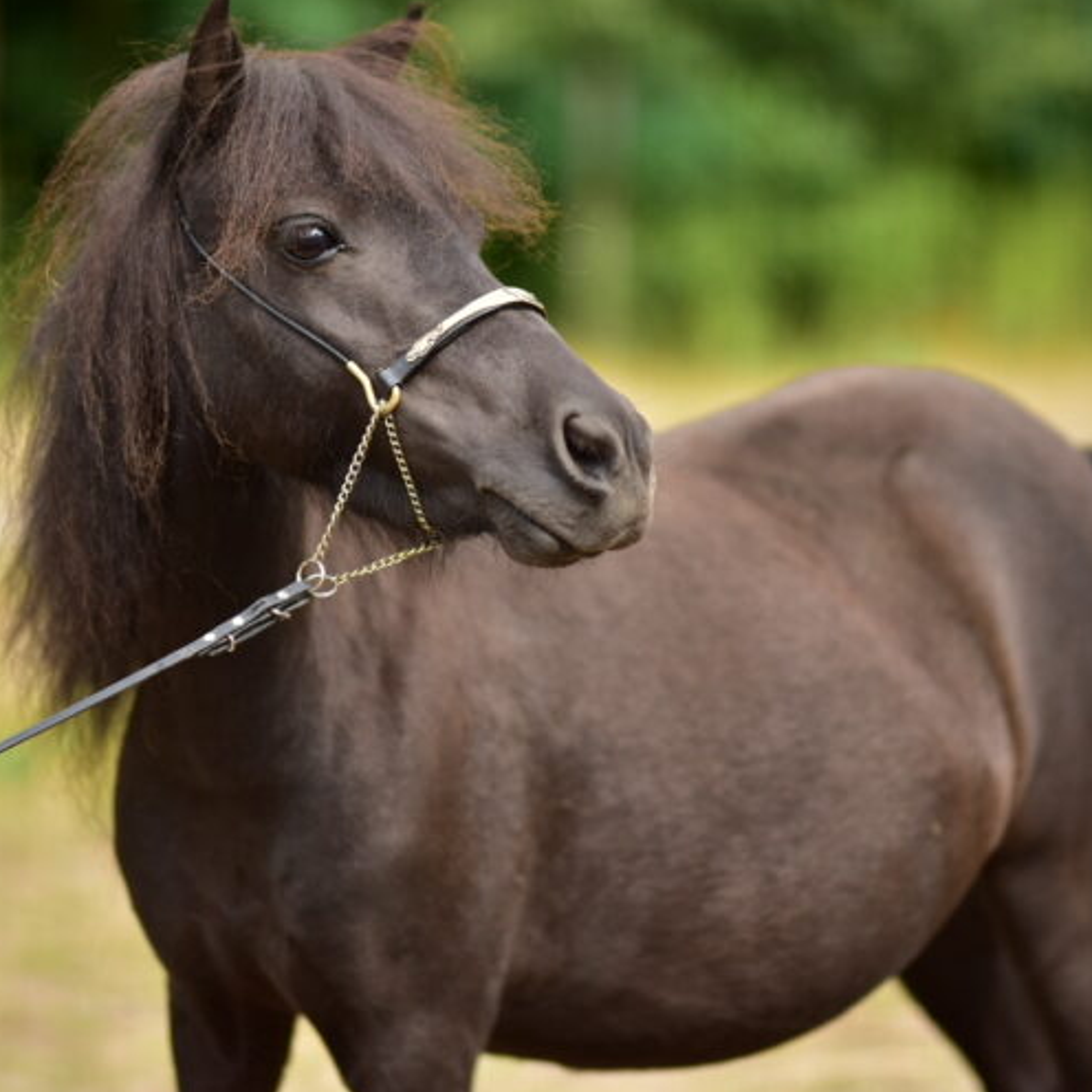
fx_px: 5984
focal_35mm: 168
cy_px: 535
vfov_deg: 10.4
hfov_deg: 10.4
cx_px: 478
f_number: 1.4
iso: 100
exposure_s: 1/3200
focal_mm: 85
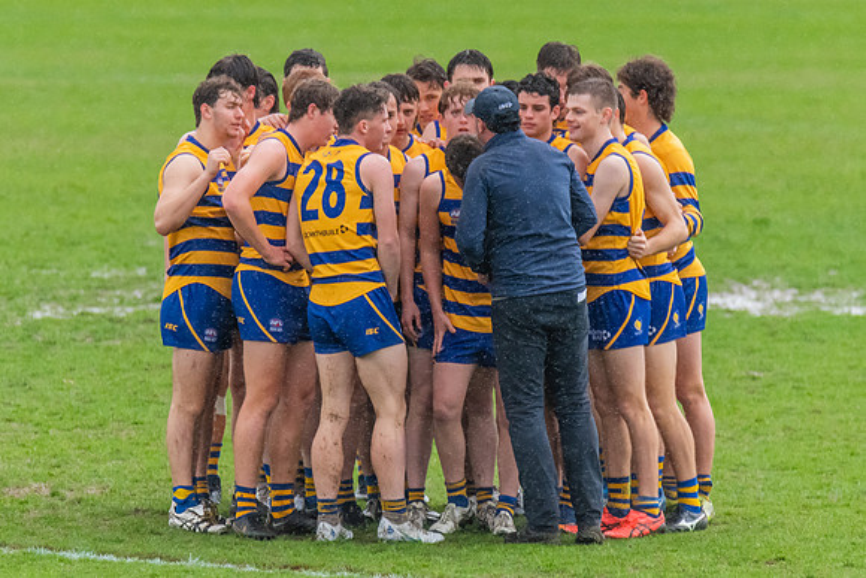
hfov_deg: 2.3
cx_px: 450
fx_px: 21984
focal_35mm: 914
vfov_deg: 1.5
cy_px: 172
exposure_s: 1/1600
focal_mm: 600
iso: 3600
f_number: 6.3
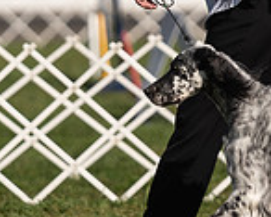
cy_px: 2
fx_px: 6950
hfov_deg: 2.2
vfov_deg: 1.8
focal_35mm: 866
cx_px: 216
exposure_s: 1/2500
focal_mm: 200
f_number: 3.2
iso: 100
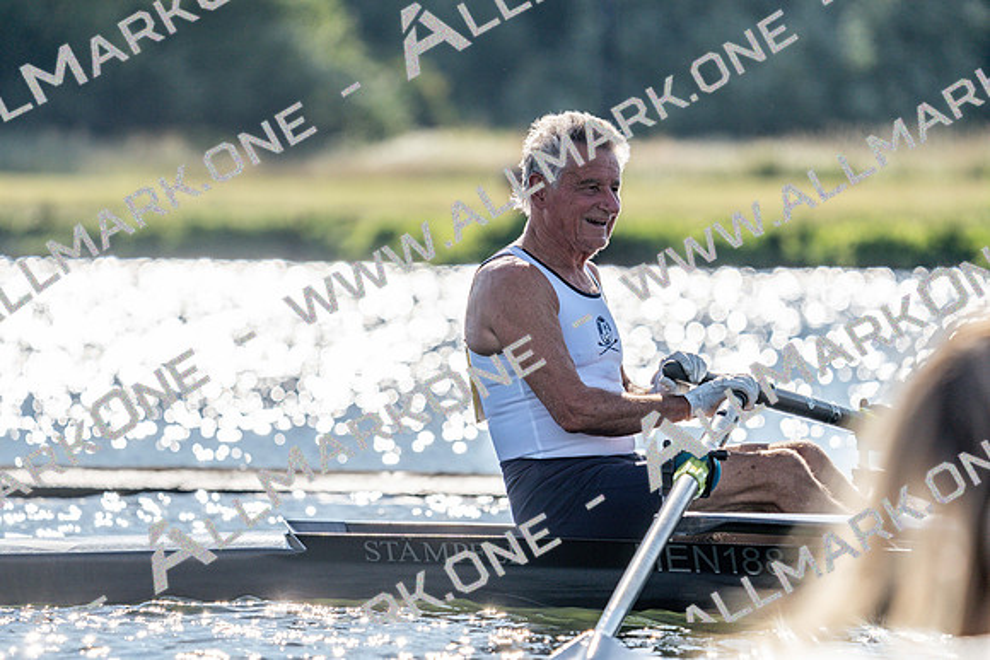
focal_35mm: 374
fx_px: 10287
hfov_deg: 5.5
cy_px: 330
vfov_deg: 3.7
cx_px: 495
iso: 100
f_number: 6.3
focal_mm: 374
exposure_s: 1/1600
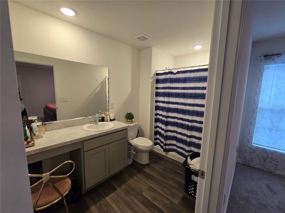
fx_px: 107
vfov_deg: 89.9
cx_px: 142
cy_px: 106
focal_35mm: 13
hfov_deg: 106.2
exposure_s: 1/60
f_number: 2.2
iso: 200
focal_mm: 2.2
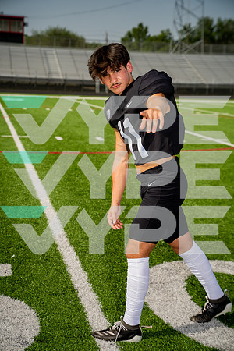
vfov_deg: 28.8
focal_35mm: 70
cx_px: 117
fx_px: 682
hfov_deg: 19.5
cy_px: 176
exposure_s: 1/1250
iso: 100
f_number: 4.5
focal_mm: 70
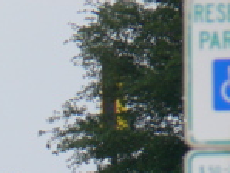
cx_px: -219
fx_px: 12003
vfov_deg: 0.8
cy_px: 352
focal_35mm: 1805
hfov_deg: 1.1
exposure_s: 1/200
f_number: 5.6
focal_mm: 88.8
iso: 80
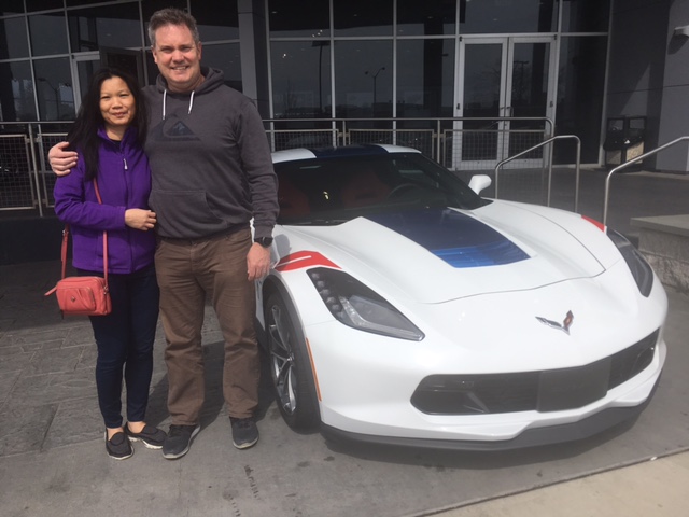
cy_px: 258
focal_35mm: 29
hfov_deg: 61.7
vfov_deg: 48.2
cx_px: 344
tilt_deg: -12.6
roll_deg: -0.7
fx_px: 577
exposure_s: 1/2079
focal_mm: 4.15
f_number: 2.2
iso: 25
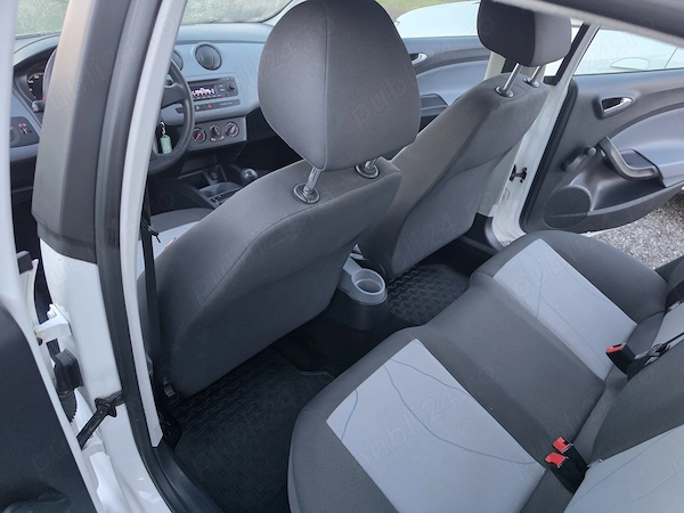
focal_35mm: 23
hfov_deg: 73.9
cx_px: 342
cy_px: 256
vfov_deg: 58.9
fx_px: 454
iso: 1000
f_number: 1.4
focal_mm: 6.5
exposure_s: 1/100
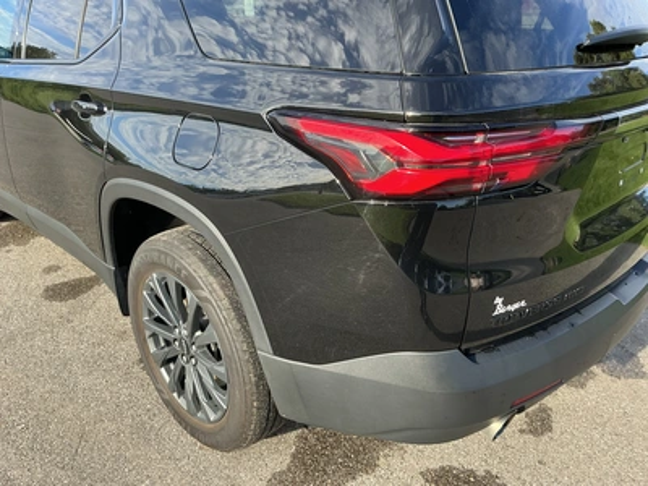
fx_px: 524
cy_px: 243
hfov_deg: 63.4
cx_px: 324
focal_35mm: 28
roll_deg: +2.0
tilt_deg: -24.1
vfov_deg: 49.7
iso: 25
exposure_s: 1/287
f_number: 1.8
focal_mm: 3
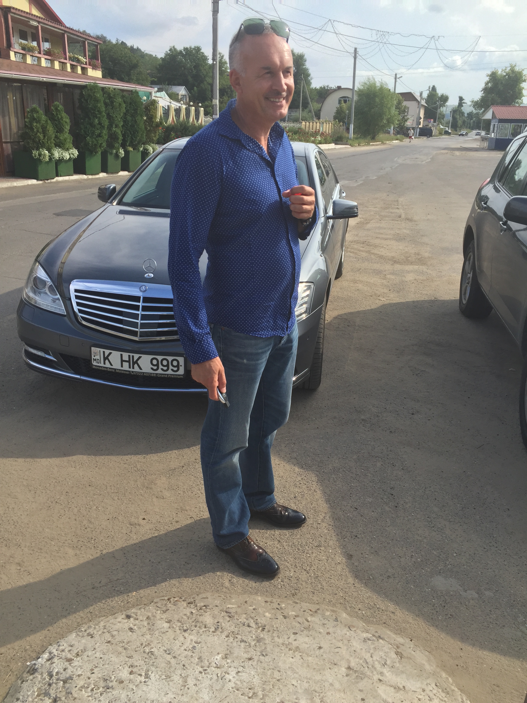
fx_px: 589
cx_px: 264
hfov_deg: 48.2
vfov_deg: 61.7
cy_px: 352
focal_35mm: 29
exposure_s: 1/1014
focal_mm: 4.15
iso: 32
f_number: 2.2
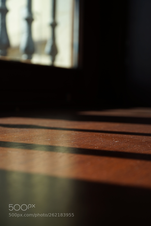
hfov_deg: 29.9
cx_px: 76
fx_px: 283
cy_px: 113
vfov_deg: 43.6
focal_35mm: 45
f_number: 5.6
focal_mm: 45
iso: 100
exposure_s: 1/160
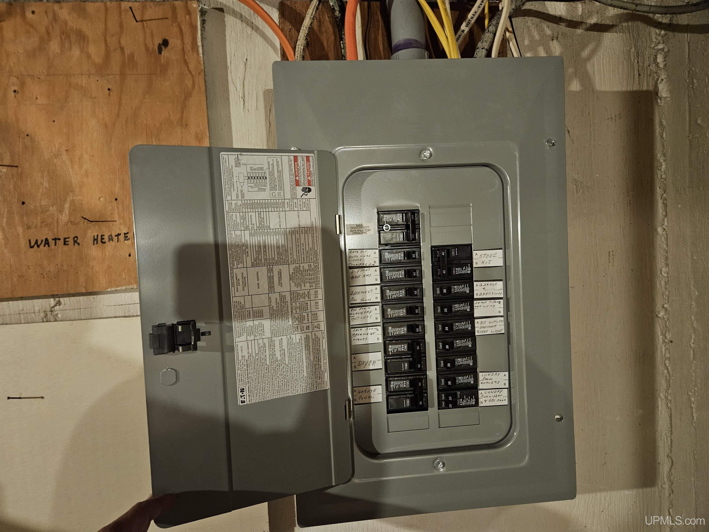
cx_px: 354
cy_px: 266
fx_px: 471
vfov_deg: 58.9
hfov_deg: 73.9
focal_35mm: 23
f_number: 1.8
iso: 640
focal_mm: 5.4
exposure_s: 1/24
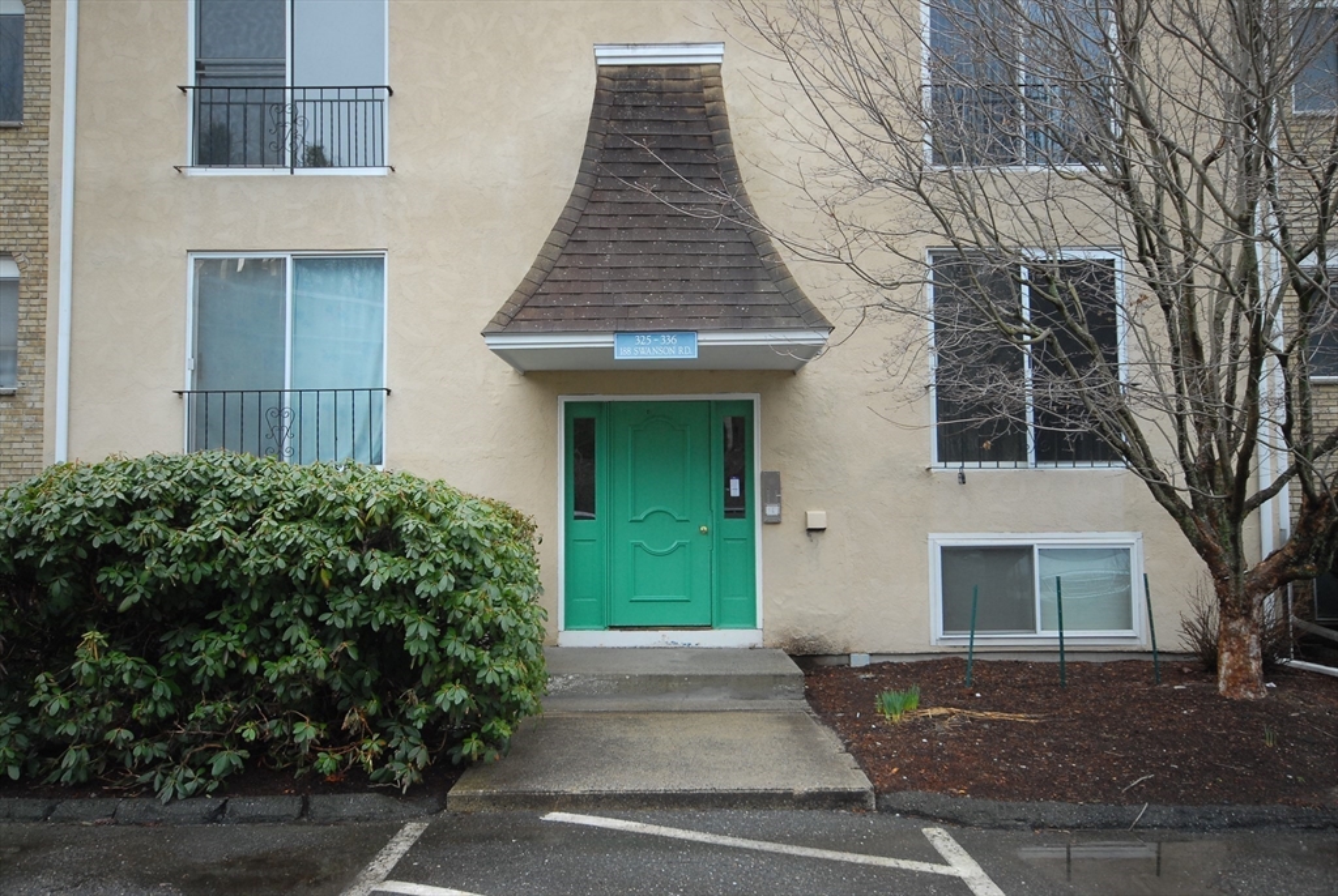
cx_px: 669
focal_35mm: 30
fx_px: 1117
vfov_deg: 43.7
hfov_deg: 61.9
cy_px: 448
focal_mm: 20
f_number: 5.6
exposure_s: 1/160
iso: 400
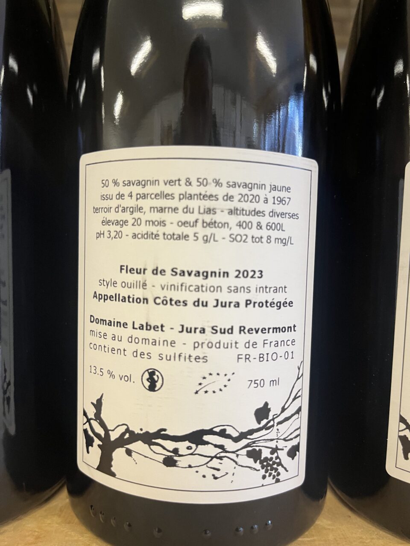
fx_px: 411
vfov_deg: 67.3
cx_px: 205
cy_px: 273
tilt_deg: -3.8
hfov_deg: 53.1
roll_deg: -0.2
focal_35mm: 26
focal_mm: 5.1
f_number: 1.6
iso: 125
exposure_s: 1/50
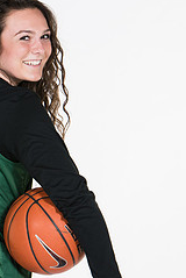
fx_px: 2658
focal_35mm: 344
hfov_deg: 4.0
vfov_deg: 6.0
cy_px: 151
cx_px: 13
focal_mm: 122
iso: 200
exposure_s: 1/160
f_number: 5.6
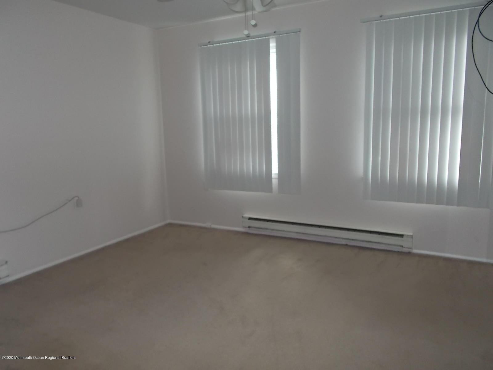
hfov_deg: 67.3
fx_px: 370
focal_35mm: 26
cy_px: 185
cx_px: 246
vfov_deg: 53.1
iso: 200
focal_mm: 4.6
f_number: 3.2
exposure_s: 1/25
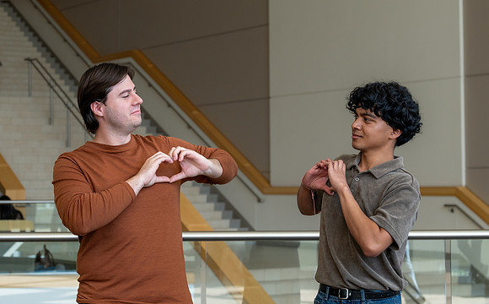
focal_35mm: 91
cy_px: 130
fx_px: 1209
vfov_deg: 14.3
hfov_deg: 22.8
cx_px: 196
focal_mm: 60
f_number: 5.6
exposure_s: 1/200
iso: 500
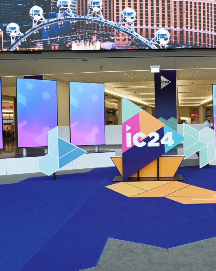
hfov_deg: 36.5
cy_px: 134
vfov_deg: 45.8
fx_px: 320
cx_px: 159
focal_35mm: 40
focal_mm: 28
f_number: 9
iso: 1000
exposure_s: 1/125
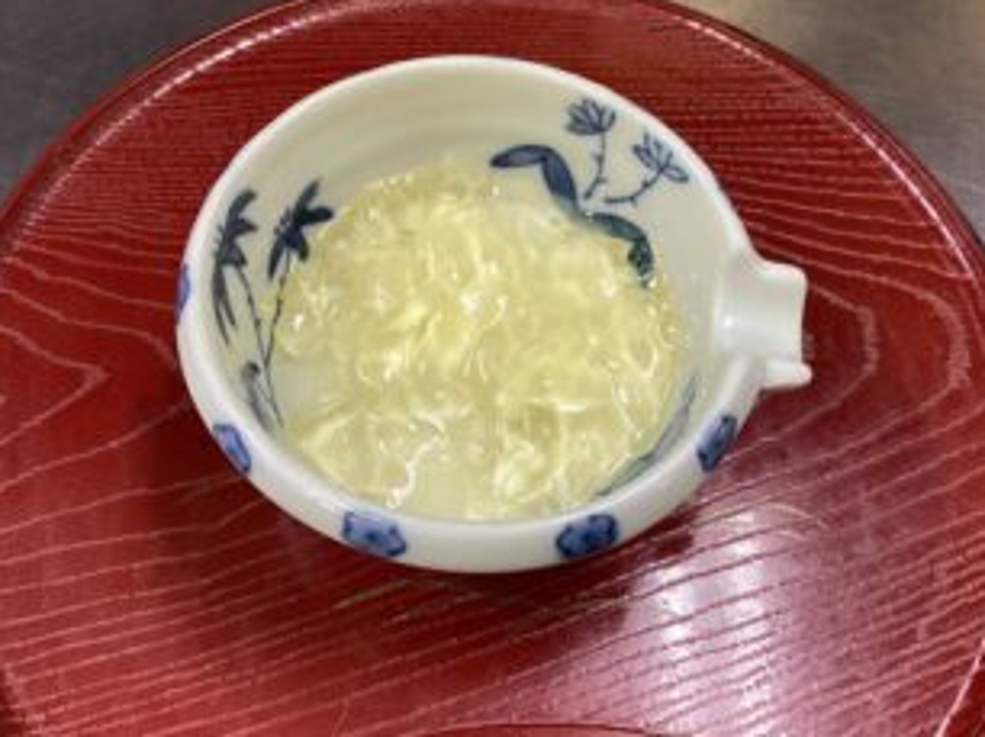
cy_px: 340
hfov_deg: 49.0
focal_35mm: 38
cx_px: 494
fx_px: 1080
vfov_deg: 37.6
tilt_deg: -62.0
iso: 125
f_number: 2.4
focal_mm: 3.3
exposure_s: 1/50
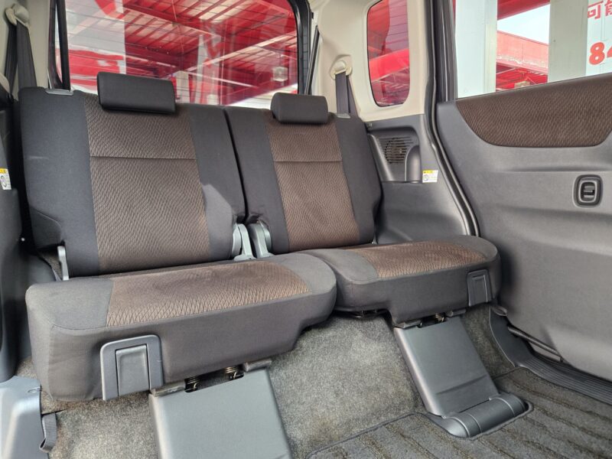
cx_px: 306
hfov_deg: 73.9
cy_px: 230
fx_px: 407
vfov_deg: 58.9
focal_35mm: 23
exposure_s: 1/180
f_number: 1.8
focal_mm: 5.4
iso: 160
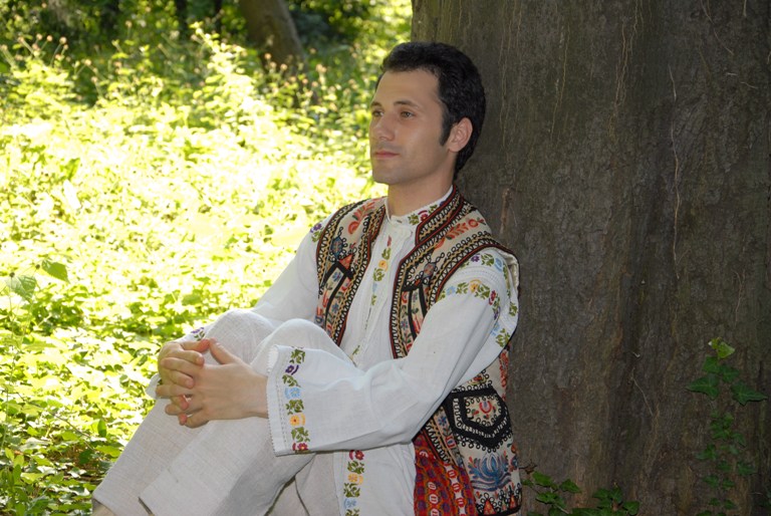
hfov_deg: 23.4
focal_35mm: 87
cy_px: 258
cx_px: 386
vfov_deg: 15.7
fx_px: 1865
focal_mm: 58
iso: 400
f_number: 5.6
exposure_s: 1/100
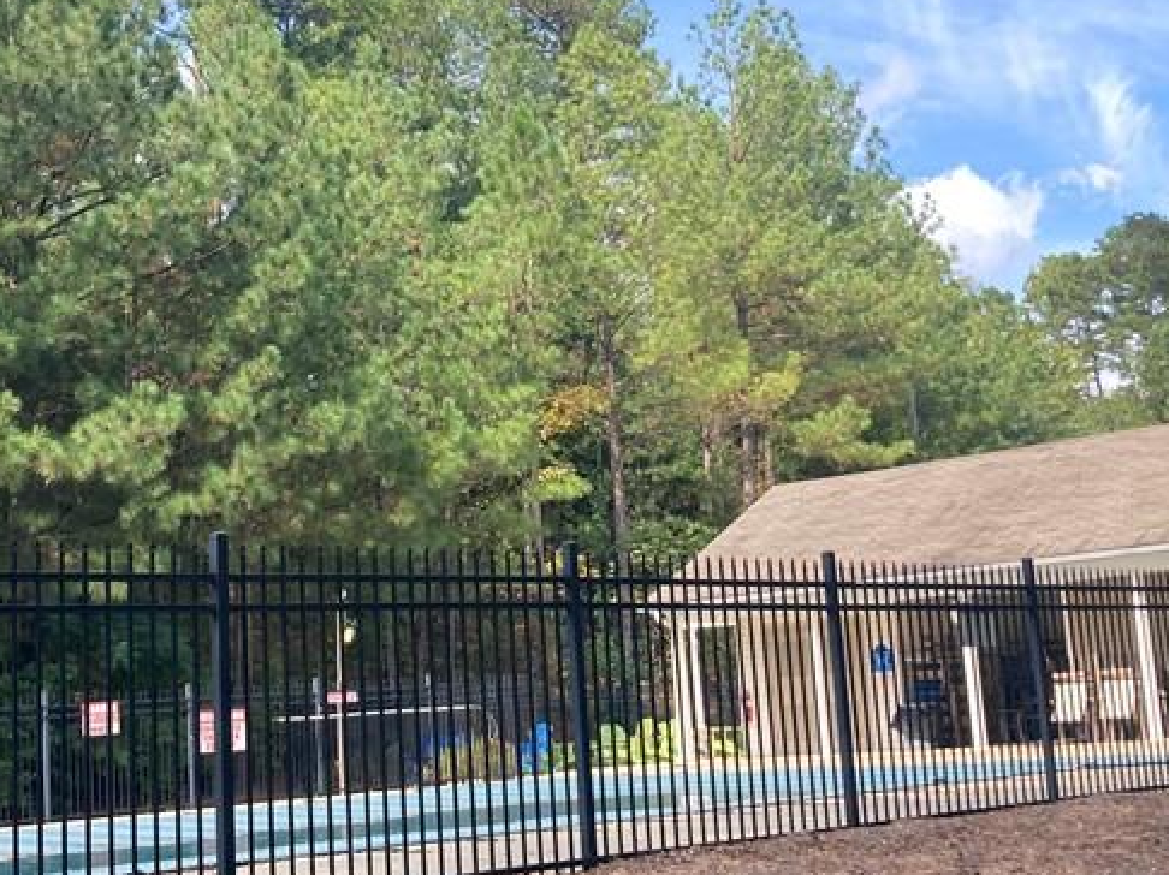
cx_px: 479
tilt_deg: +10.7
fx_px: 1991
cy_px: 392
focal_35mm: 59
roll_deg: +3.8
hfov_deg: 32.6
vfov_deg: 24.8
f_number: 1.8
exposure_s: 1/235
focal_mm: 3.99
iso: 20
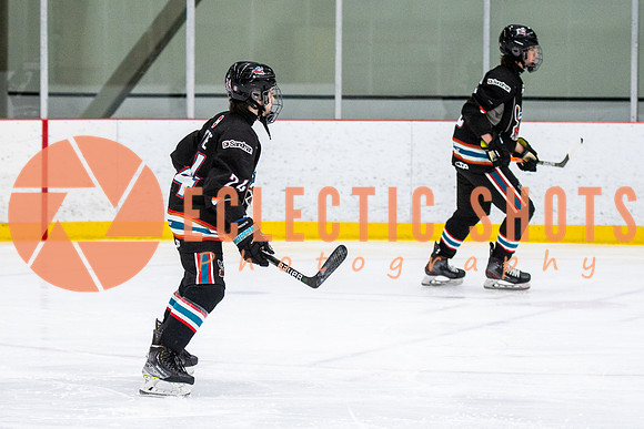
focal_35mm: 179
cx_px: 239
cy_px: 182
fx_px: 3205
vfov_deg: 7.7
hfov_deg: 11.5
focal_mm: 86
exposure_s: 1/640
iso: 1400
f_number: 2.8
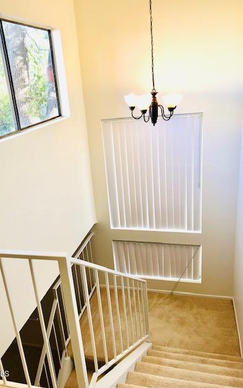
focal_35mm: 30
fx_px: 318
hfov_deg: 41.8
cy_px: 192
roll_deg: +6.0
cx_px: 109
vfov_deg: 62.9
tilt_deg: -18.4
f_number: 1.8
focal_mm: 4
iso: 40
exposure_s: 1/120
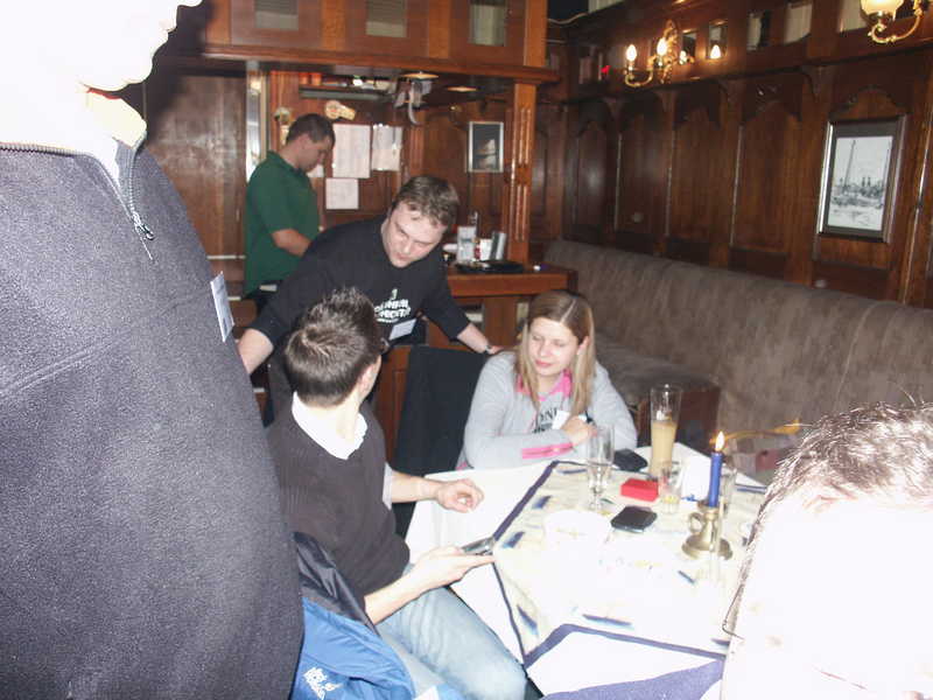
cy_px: 350
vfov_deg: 49.7
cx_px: 466
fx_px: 755
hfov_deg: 63.4
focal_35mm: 28
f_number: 2.8
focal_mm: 7.21
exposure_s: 1/45
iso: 200
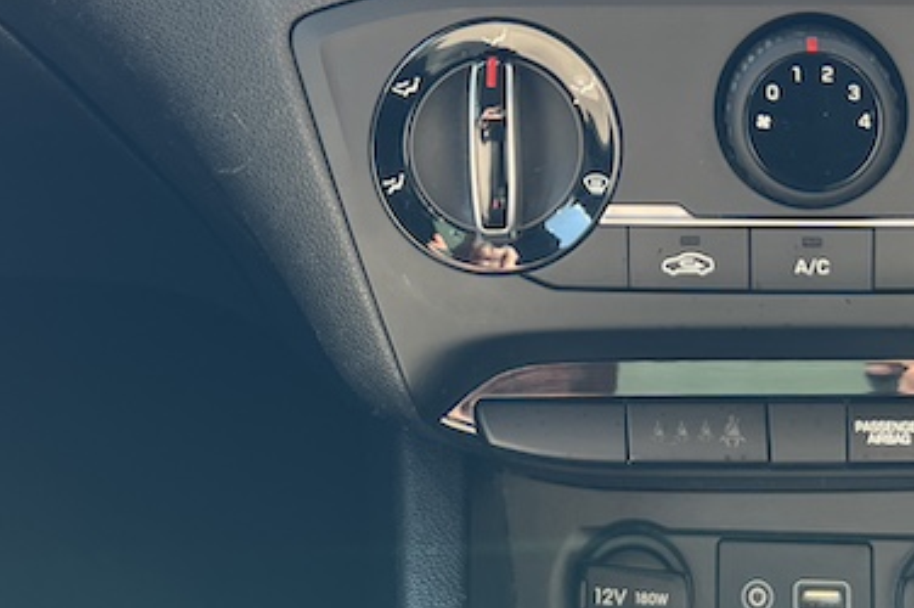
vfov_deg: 17.3
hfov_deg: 27.8
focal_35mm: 72
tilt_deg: -15.5
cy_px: -270
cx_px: 651
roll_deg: +2.0
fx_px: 1826
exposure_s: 1/121
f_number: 1.5
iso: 40
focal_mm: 5.7
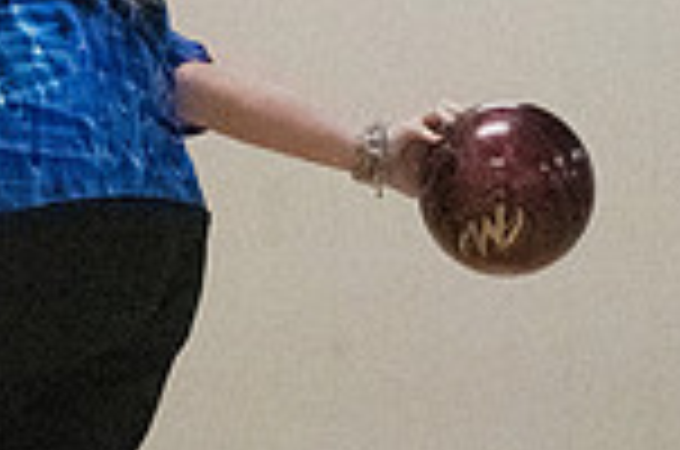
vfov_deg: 2.0
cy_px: 252
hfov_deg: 3.1
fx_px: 12629
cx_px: -266
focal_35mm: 670
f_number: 4
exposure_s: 1/1250
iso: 10000
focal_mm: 116
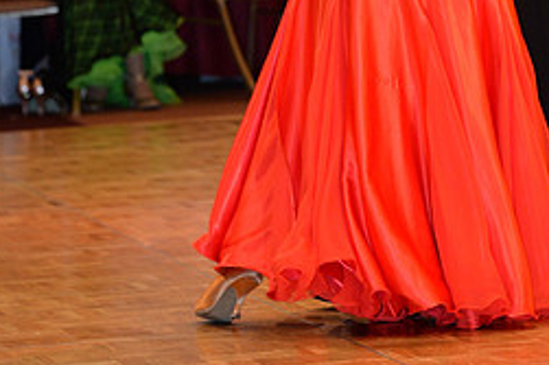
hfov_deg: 6.6
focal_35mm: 312
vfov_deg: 4.4
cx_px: 390
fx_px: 4755
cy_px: -225
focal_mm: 135
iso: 1600
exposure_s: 1/250
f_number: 5.6
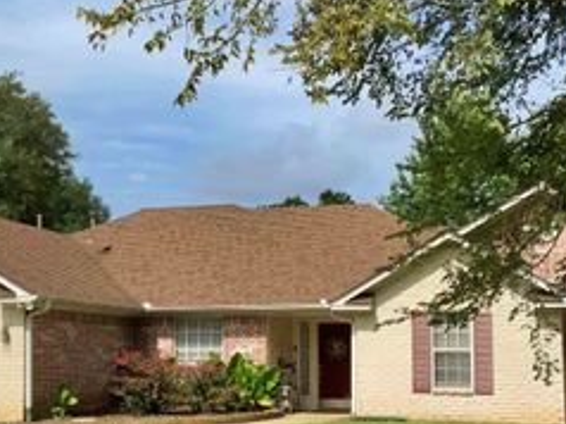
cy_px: 278
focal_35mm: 61
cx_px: 240
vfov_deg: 23.9
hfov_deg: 31.7
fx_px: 996
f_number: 1.8
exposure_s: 1/2427
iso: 20
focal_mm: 3
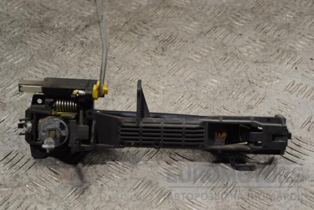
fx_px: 680
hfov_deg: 26.0
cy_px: 105
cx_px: 157
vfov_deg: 17.5
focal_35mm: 78
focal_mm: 52
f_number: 5.6
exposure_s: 1/30
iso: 180
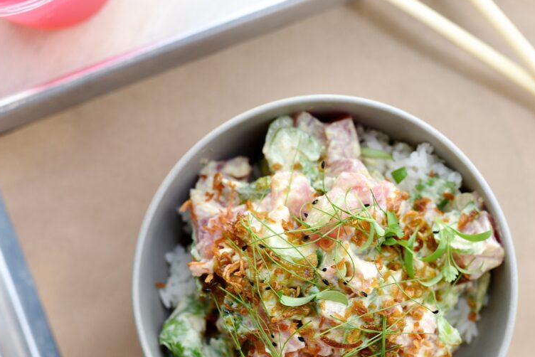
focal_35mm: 71
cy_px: 247
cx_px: 270
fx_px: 1055
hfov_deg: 28.4
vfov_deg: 19.1
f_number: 3.5
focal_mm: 50
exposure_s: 1/50
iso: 400
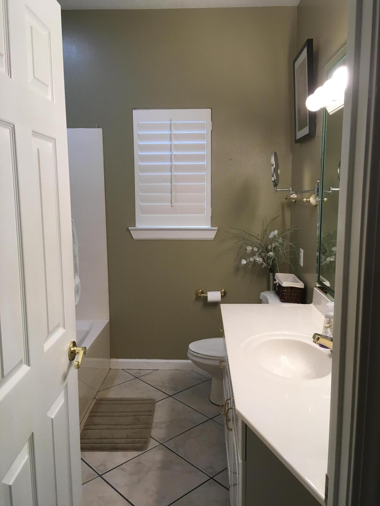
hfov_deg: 48.2
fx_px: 424
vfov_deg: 61.7
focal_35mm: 29
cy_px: 253
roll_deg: +0.2
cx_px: 190
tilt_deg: -8.4
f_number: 2.2
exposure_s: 1/30
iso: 40
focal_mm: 4.15
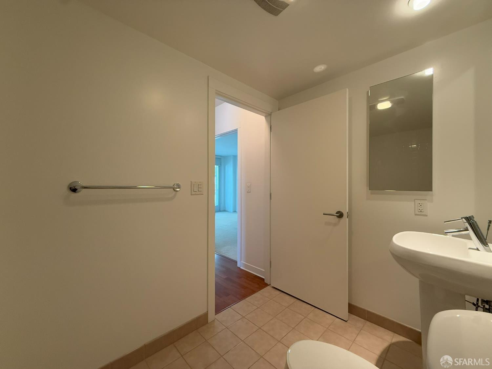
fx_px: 199
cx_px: 246
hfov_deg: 102.1
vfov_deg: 85.7
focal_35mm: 14
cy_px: 184
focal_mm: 2.22
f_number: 2.2
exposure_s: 1/120
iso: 250
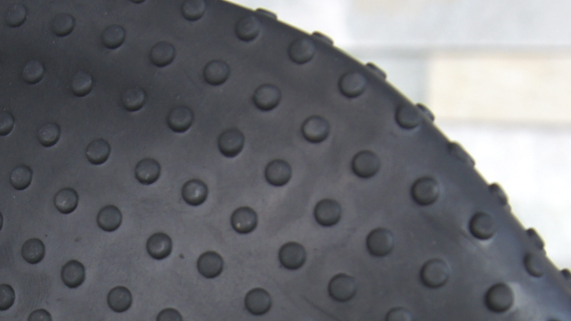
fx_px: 1205
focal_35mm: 80
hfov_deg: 26.2
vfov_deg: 14.3
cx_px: 117
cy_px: 472
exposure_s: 1/40
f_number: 4
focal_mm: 17
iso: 200
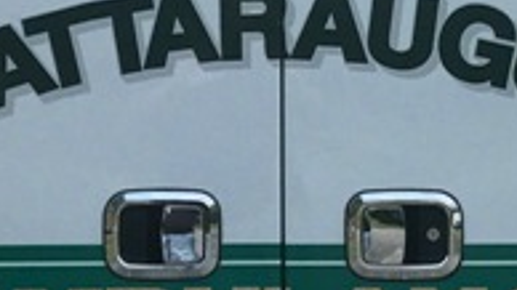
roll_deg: -2.0
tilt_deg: -0.5
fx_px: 2207
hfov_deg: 13.4
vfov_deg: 7.5
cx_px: 235
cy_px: 101
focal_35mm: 161
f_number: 1.8
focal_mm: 3.99
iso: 20
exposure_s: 1/2519
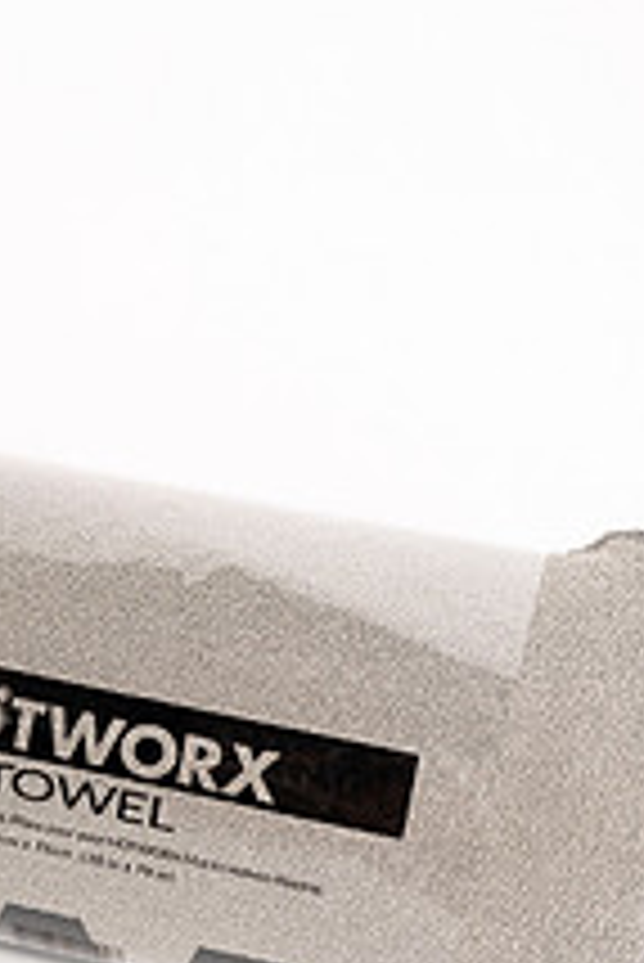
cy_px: 594
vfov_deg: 19.4
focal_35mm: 105
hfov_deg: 13.0
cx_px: 126
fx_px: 2813
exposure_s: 1/160
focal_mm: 50
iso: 200
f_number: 4
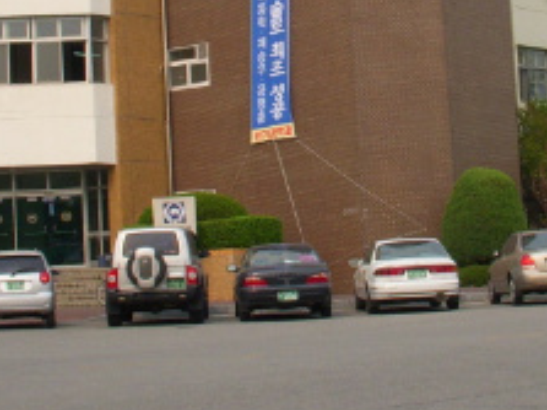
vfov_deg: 13.4
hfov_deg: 18.0
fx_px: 1721
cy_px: 12
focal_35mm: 109
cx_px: 378
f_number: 3.3
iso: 100
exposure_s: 1/1000
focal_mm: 6.3
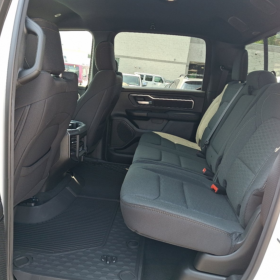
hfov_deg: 54.0
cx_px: 128
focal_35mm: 30
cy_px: 142
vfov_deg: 54.0
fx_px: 275
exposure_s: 1/100
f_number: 1.8
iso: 28
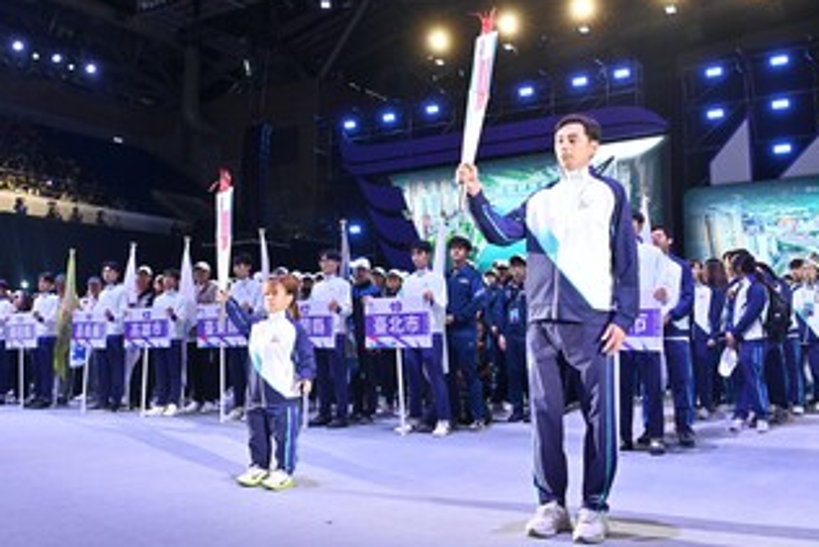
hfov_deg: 50.7
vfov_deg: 35.0
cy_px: 232
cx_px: 415
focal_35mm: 38
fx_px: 865
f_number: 4.5
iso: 900
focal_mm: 30
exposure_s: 1/125
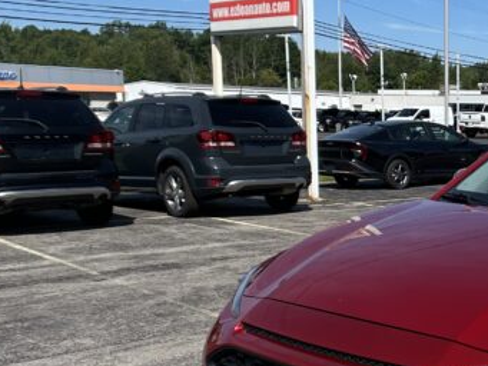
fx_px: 1100
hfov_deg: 23.5
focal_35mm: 78
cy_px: 273
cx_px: 532
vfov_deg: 18.8
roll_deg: -1.2
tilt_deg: -12.3
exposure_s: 1/4115
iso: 50
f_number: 1.5
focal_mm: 5.7
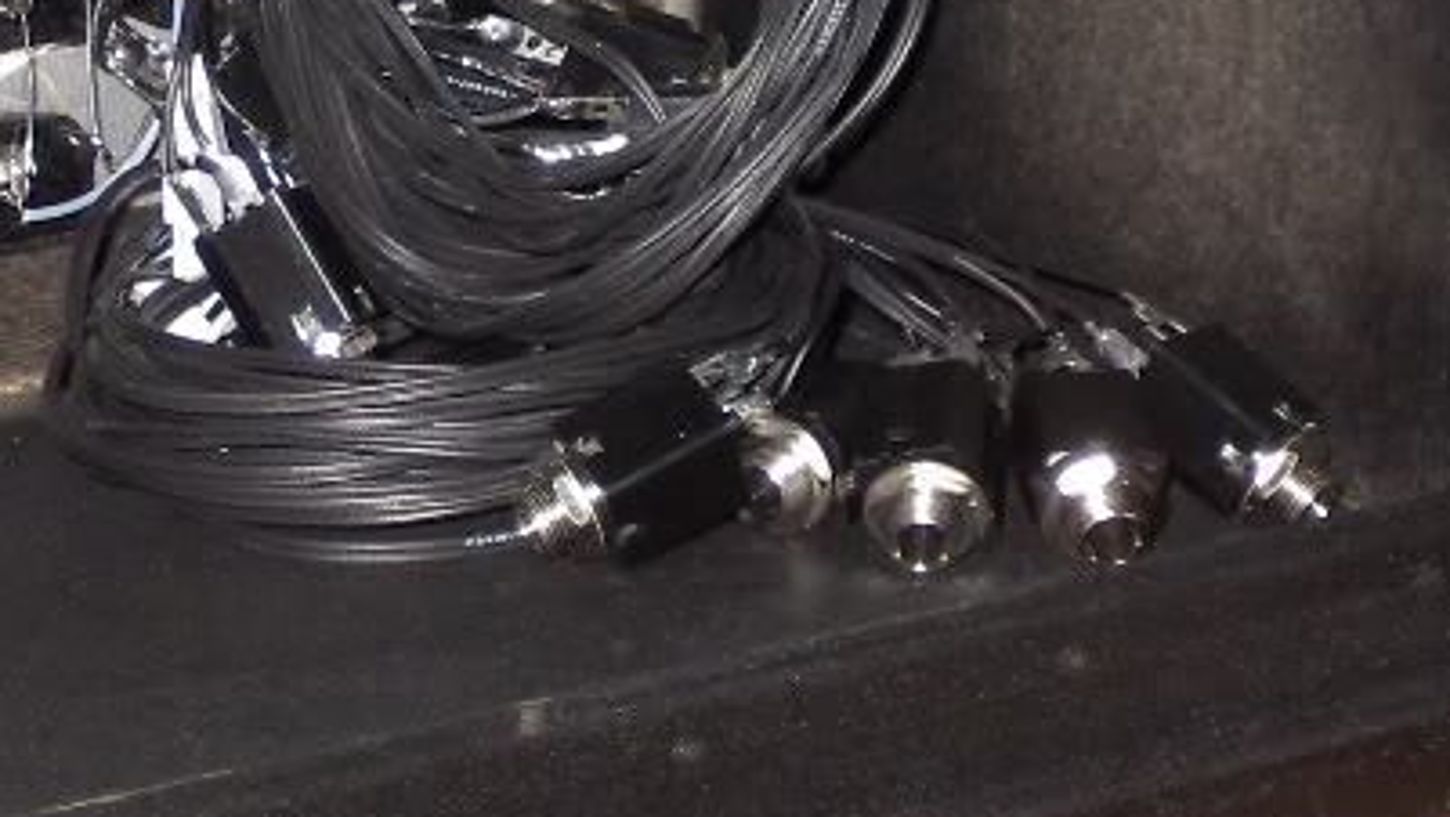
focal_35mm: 198
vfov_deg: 6.1
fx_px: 7616
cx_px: 492
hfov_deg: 10.9
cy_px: 4
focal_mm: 17.4
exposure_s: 1/125
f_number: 5
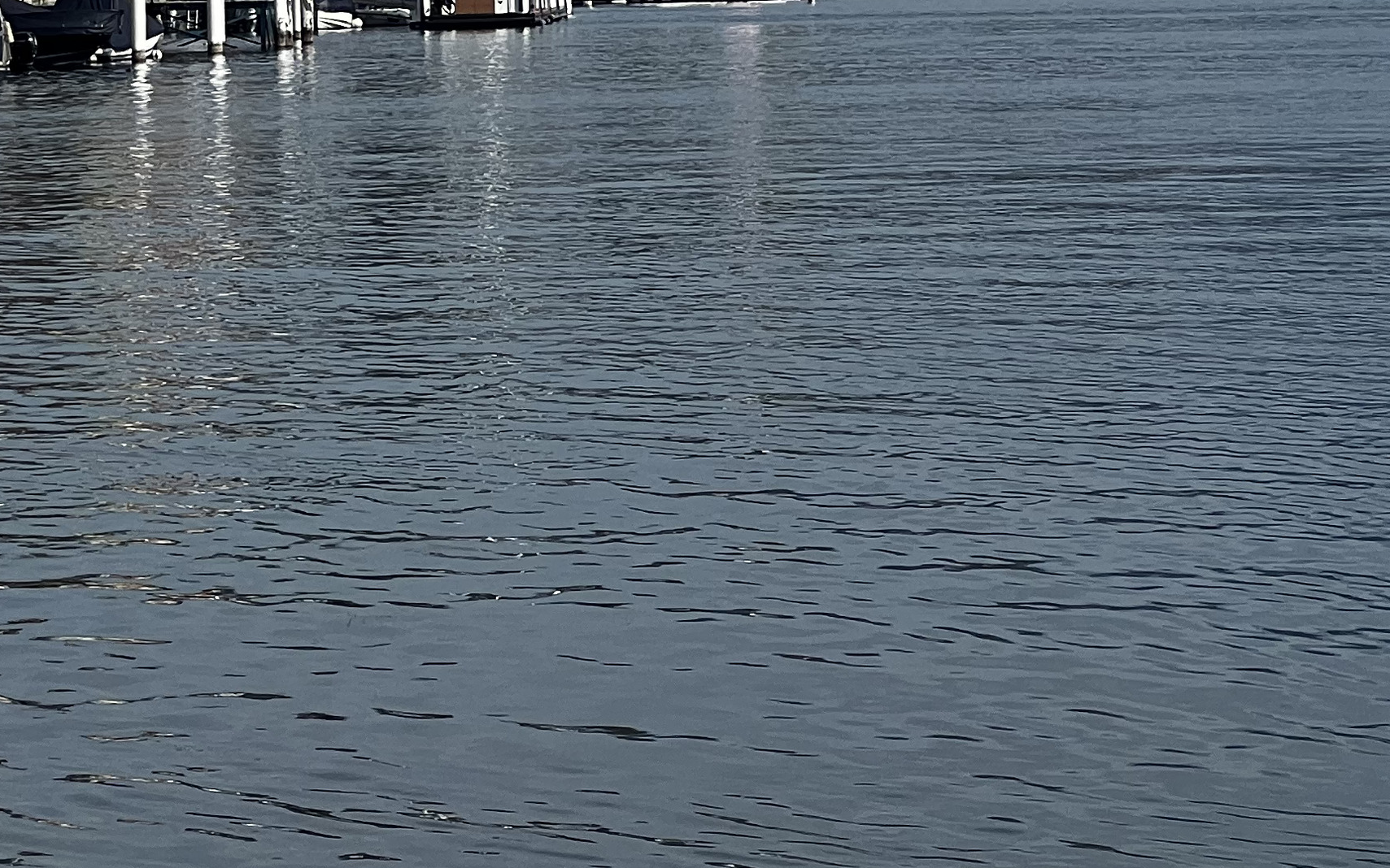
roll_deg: +1.3
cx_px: -139
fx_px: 7235
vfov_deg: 6.8
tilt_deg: +0.4
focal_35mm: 191
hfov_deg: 10.8
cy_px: -95
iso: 32
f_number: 2.8
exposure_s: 1/943
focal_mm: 9
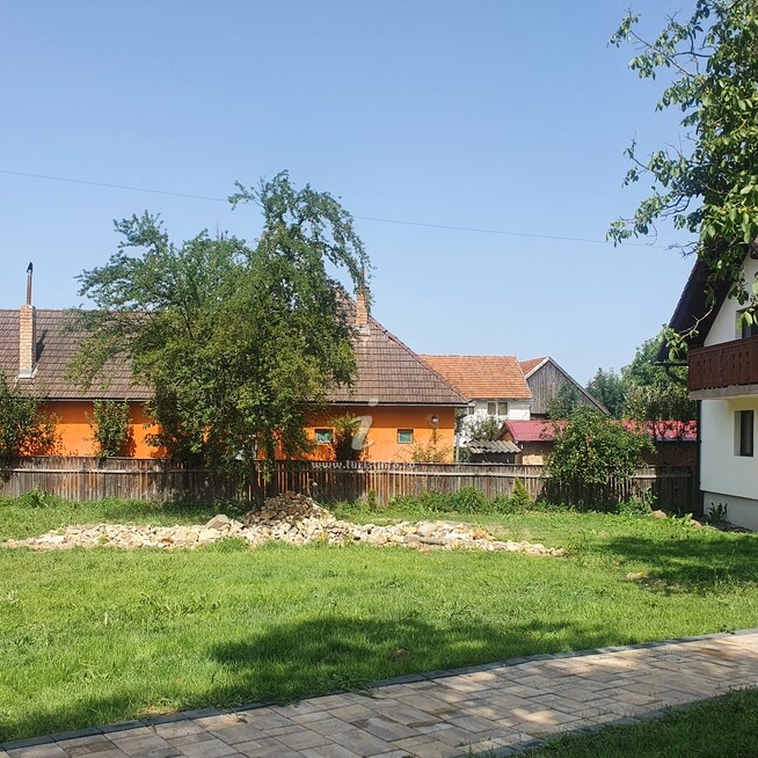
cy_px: 442
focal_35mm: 36
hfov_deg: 46.0
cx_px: 373
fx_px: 892
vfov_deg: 45.9
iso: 50
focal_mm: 4.32
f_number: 2.4
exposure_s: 1/1120
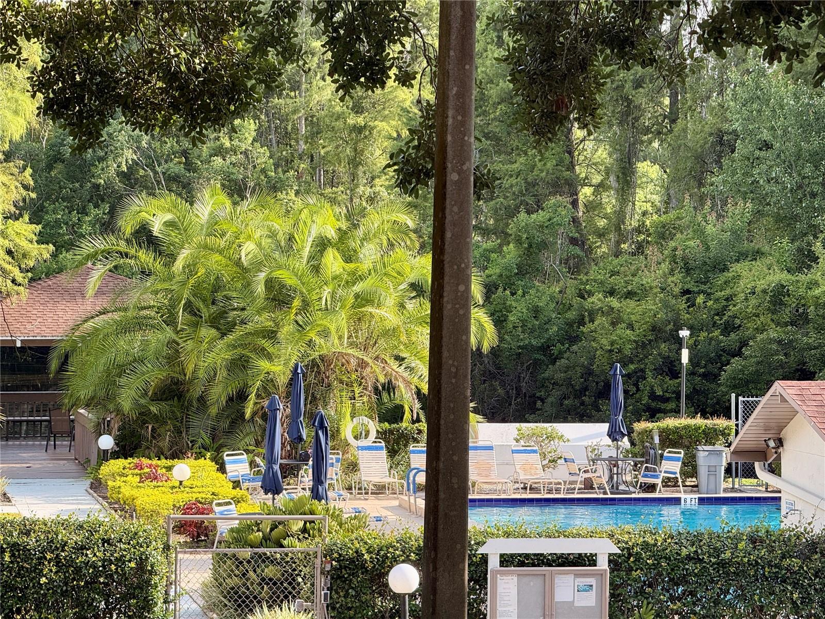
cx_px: 412
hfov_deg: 16.4
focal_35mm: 120
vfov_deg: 12.3
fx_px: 2860
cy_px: 310
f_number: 2.8
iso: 50
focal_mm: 15.66
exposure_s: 1/233
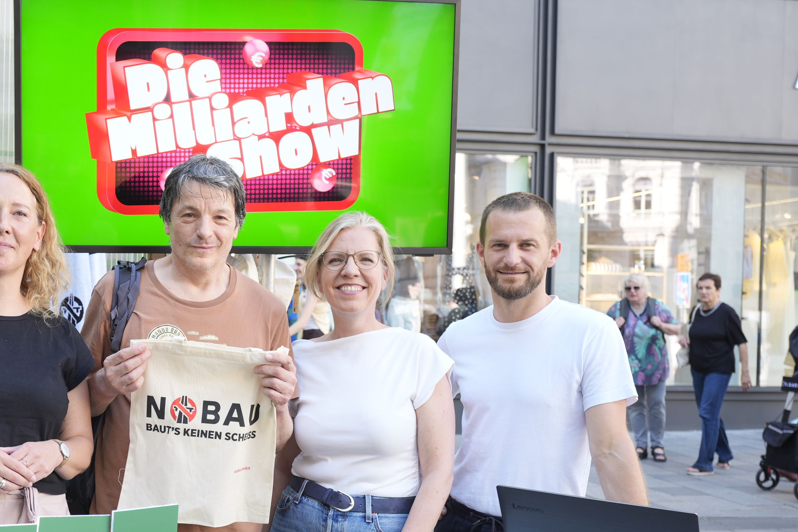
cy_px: 357
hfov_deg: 38.5
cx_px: 195
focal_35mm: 50
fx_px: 1108
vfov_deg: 26.8
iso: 250
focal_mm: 32
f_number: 4.5
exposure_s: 1/100
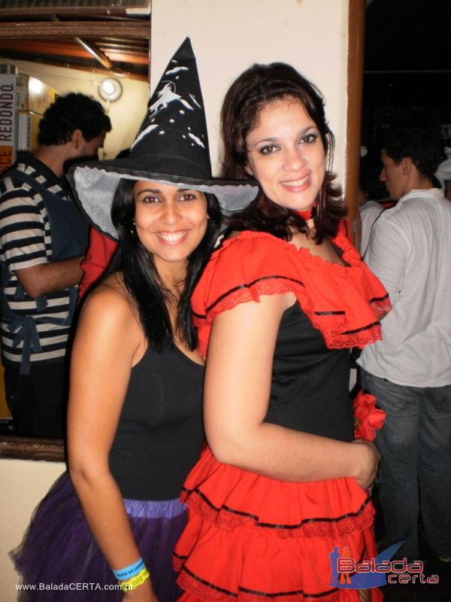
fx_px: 625
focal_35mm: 36
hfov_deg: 39.7
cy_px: 301
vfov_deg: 51.4
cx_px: 226
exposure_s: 1/30
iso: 125
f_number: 3.1
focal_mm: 6.3
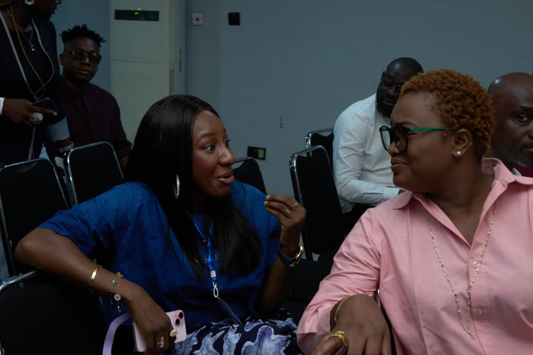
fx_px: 726
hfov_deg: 40.3
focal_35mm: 49
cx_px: 266
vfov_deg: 27.5
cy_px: 178
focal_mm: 33
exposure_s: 1/100
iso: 1600
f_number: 5.6
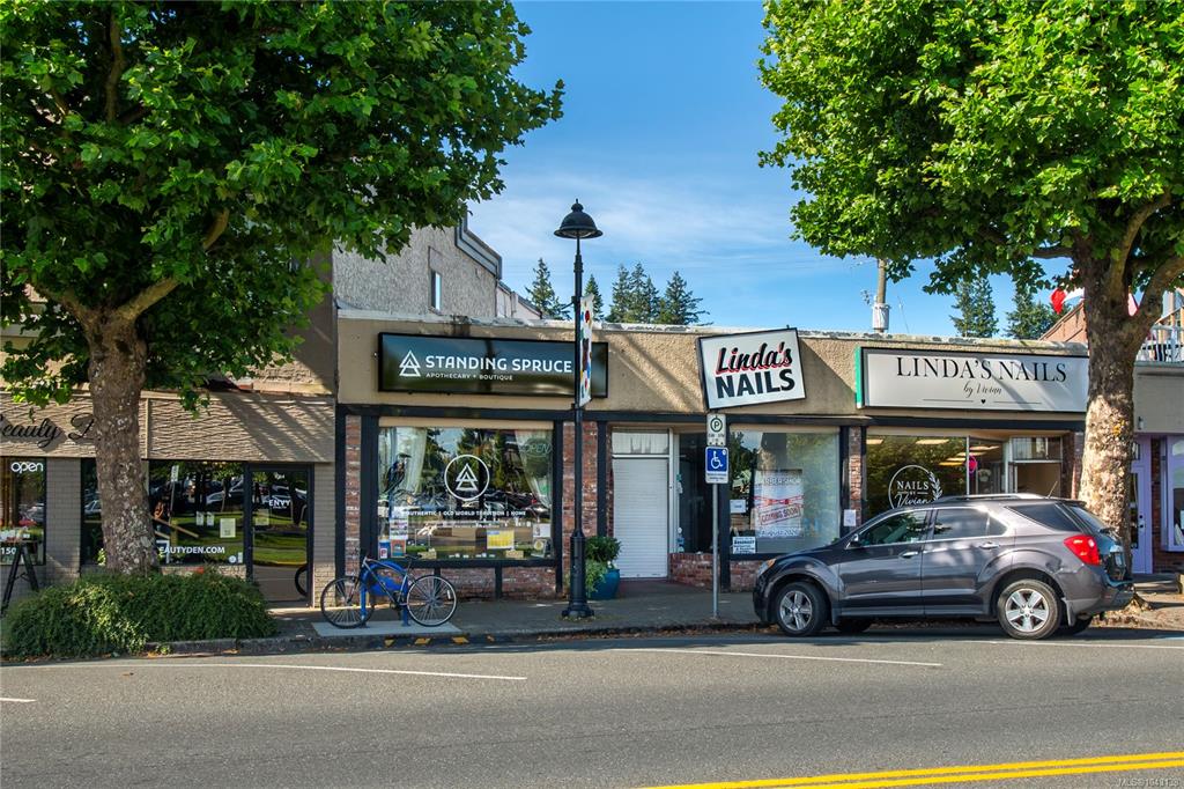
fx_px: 1184
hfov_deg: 53.1
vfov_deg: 36.8
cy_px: 394
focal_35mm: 36
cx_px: 592
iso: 320
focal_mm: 24
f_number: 13
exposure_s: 1/640
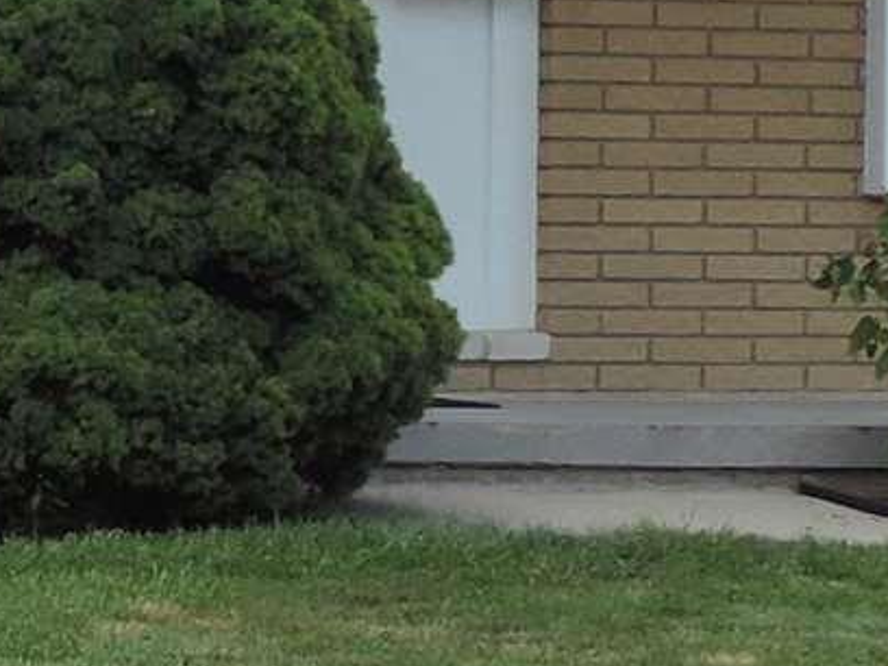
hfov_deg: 6.5
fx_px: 7722
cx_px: -344
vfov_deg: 4.9
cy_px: 39
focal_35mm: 301
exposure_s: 1/400
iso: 80
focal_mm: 7.1
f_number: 3.3
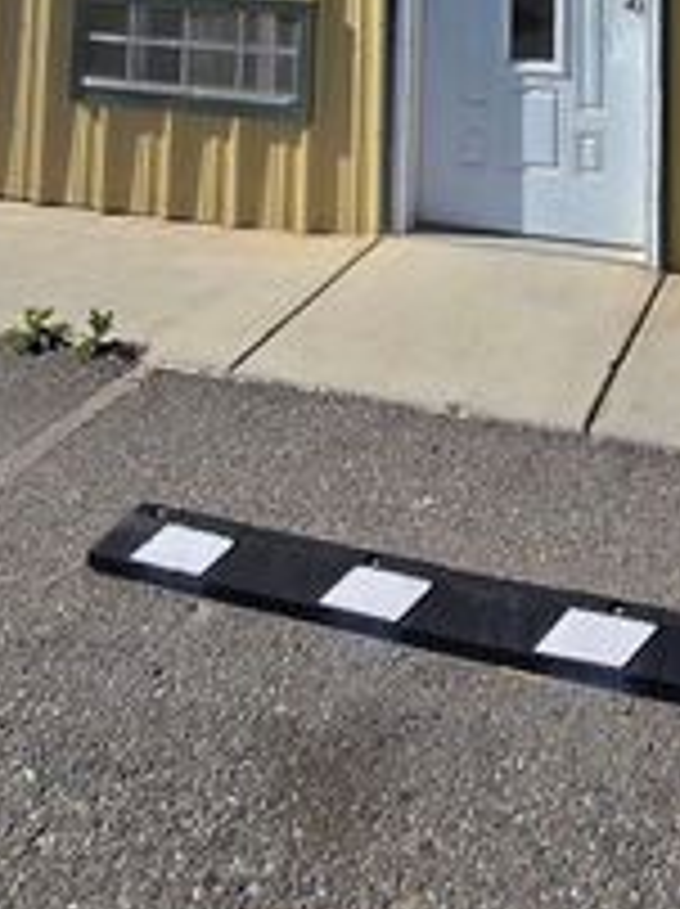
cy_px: -277
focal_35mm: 43
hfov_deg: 32.4
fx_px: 1129
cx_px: 567
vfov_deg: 32.6
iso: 50
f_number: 2.2
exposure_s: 1/2760
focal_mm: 2.2
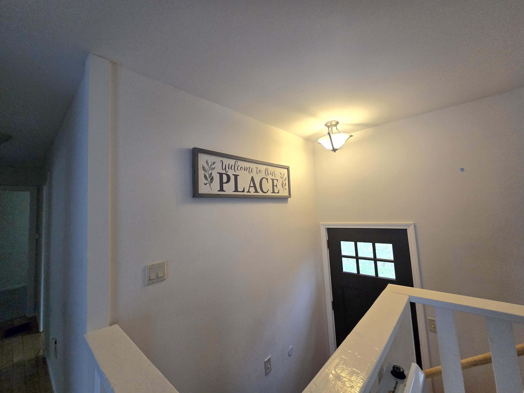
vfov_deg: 89.9
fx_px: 197
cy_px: 196
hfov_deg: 106.2
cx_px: 262
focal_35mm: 13
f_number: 2.2
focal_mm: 2.2
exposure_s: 1/60.2
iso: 250
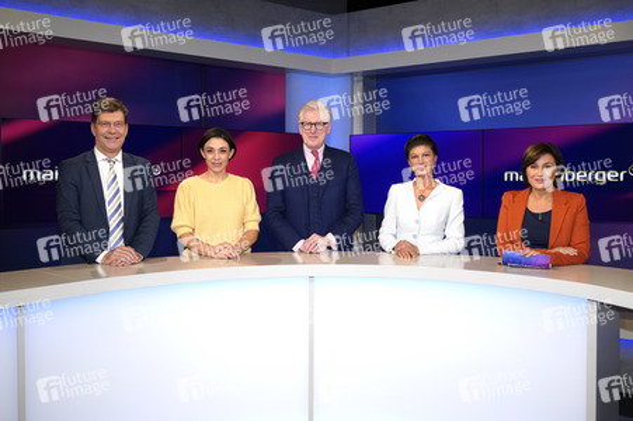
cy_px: 210
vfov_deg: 43.5
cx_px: 316
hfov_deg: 62.0
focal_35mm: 30
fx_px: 527
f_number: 5.6
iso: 2000
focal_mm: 30
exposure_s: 1/160
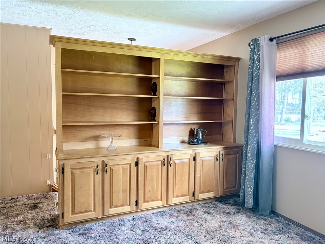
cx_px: 162
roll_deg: -0.6
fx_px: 244
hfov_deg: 67.3
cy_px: 122
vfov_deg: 53.1
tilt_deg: -3.8
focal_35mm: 26
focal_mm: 5.96
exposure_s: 1/60
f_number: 1.6
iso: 200
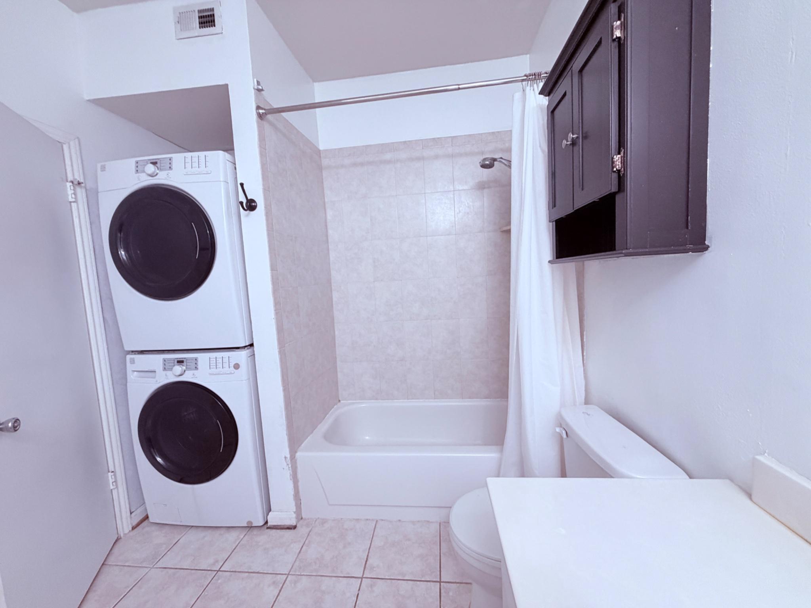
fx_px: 328
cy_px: 304
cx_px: 406
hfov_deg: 102.1
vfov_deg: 85.7
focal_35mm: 14
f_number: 2.2
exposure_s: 1/60
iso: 320
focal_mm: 2.22
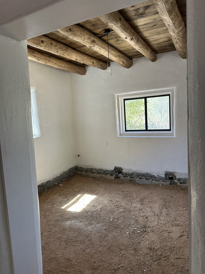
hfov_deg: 56.8
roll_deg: +2.7
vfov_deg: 71.6
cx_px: 102
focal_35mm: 24
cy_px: 137
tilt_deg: -4.9
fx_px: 190
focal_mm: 6.86
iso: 125
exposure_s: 1/121
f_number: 1.78
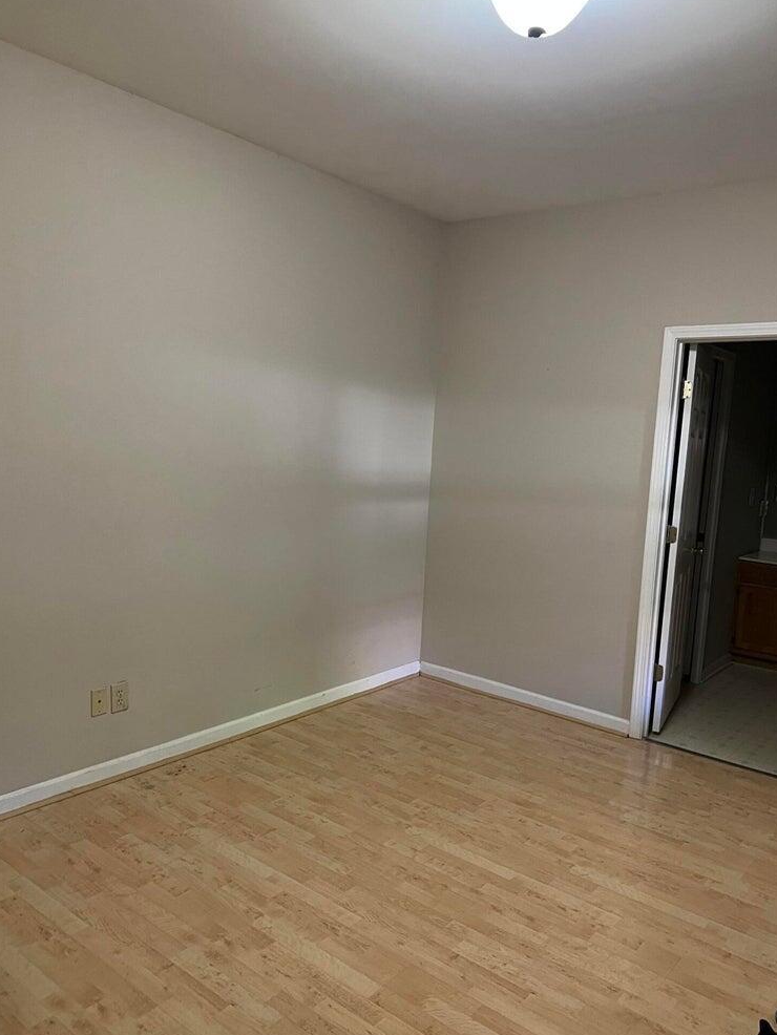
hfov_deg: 51.4
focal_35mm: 27
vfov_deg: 65.3
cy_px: 530
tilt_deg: -7.4
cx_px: 380
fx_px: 808
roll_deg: -4.1
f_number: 1.5
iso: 320
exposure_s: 1/60
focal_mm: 5.7
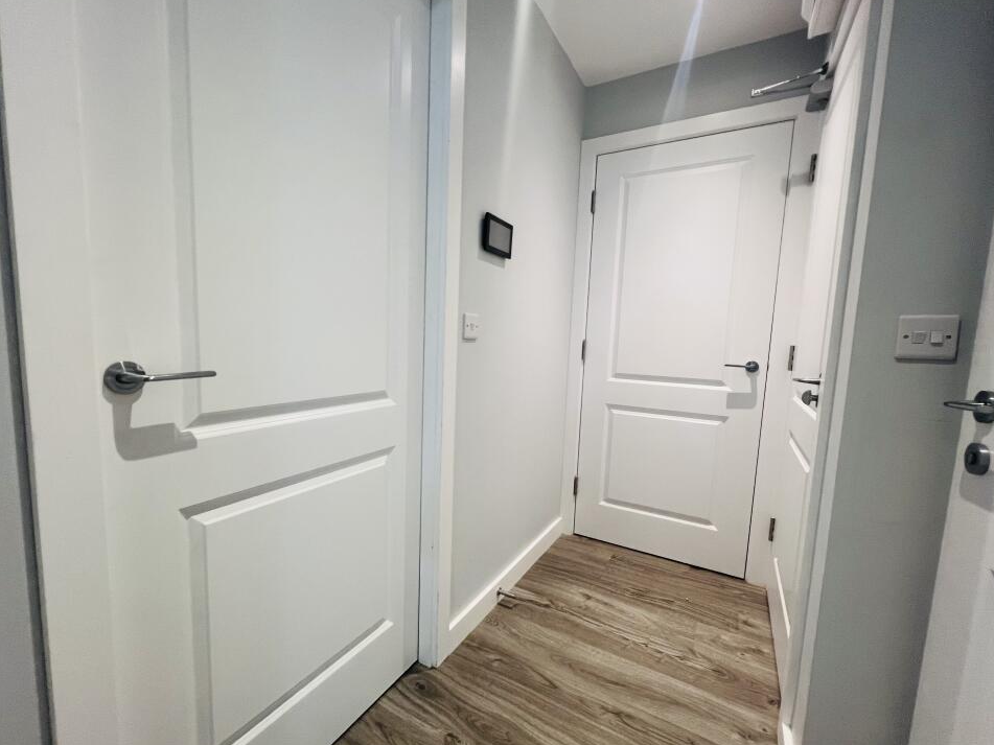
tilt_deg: -6.4
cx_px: 484
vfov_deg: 85.6
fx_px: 402
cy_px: 388
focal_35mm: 14
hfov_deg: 102.0
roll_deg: -1.8
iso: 200
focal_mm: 1.57
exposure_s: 1/100
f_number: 1.8
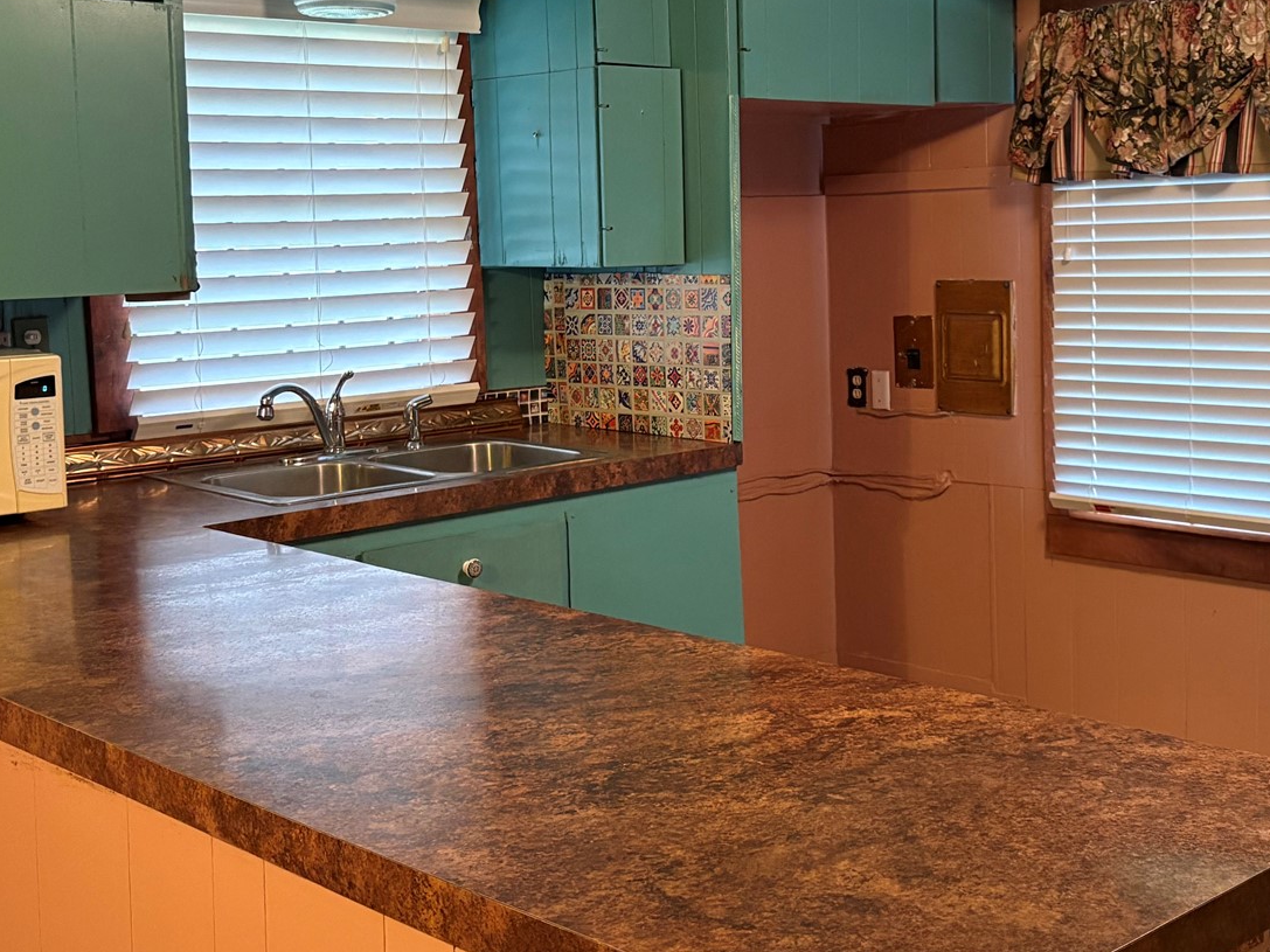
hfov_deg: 38.6
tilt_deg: -5.8
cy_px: 401
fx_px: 1798
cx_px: 819
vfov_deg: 29.6
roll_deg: +1.5
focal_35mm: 49
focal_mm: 5.96
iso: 500
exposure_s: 1/60
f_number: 1.6
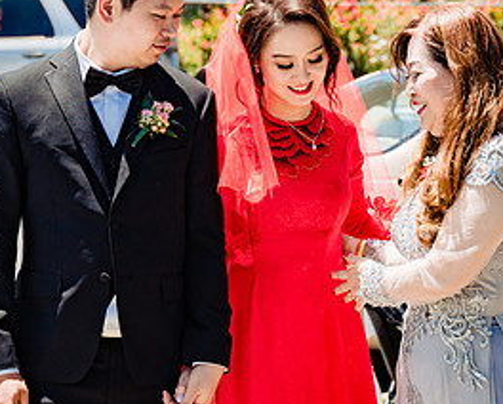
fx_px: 1819
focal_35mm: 122
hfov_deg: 15.7
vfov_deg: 12.7
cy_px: 199
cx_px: 256
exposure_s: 1/3200
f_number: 3.2
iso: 125
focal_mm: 46
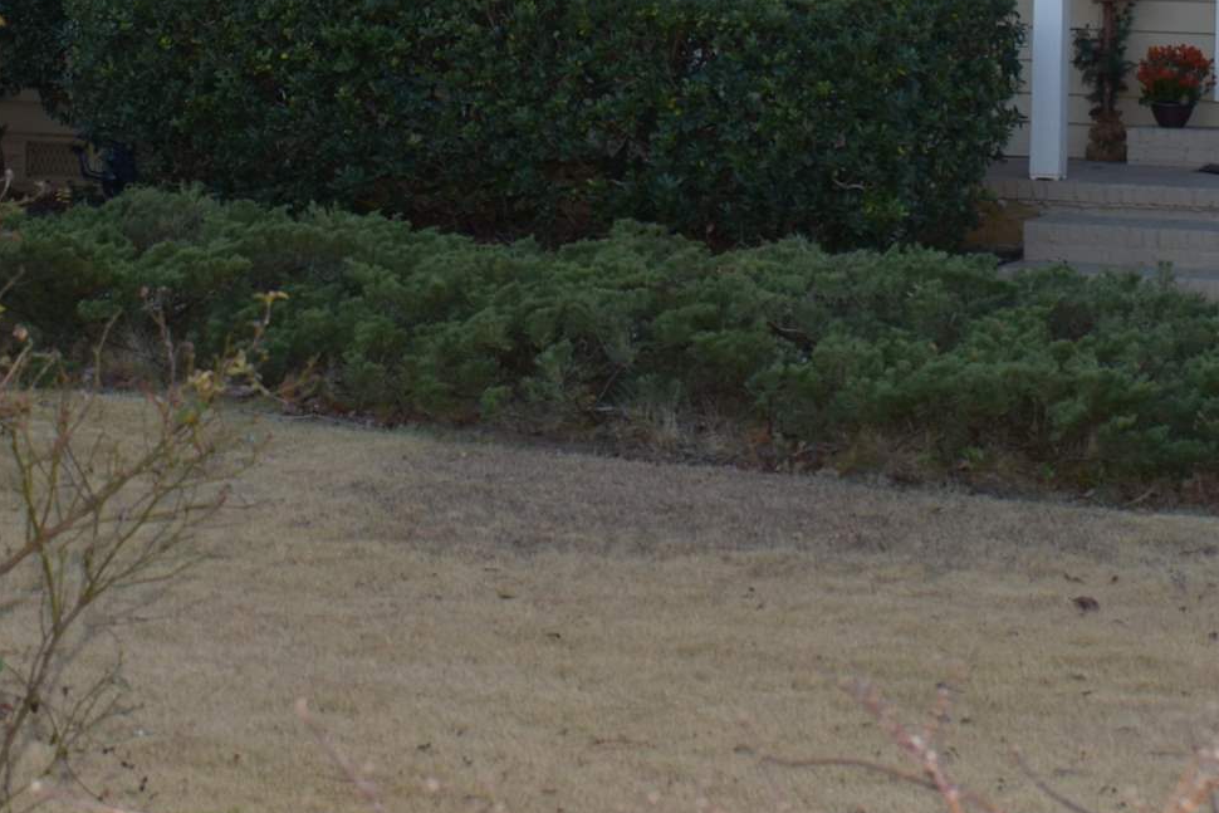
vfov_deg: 14.2
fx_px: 3217
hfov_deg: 21.4
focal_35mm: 95
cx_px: 837
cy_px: -20
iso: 100
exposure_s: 1/200
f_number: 4.5
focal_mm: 20
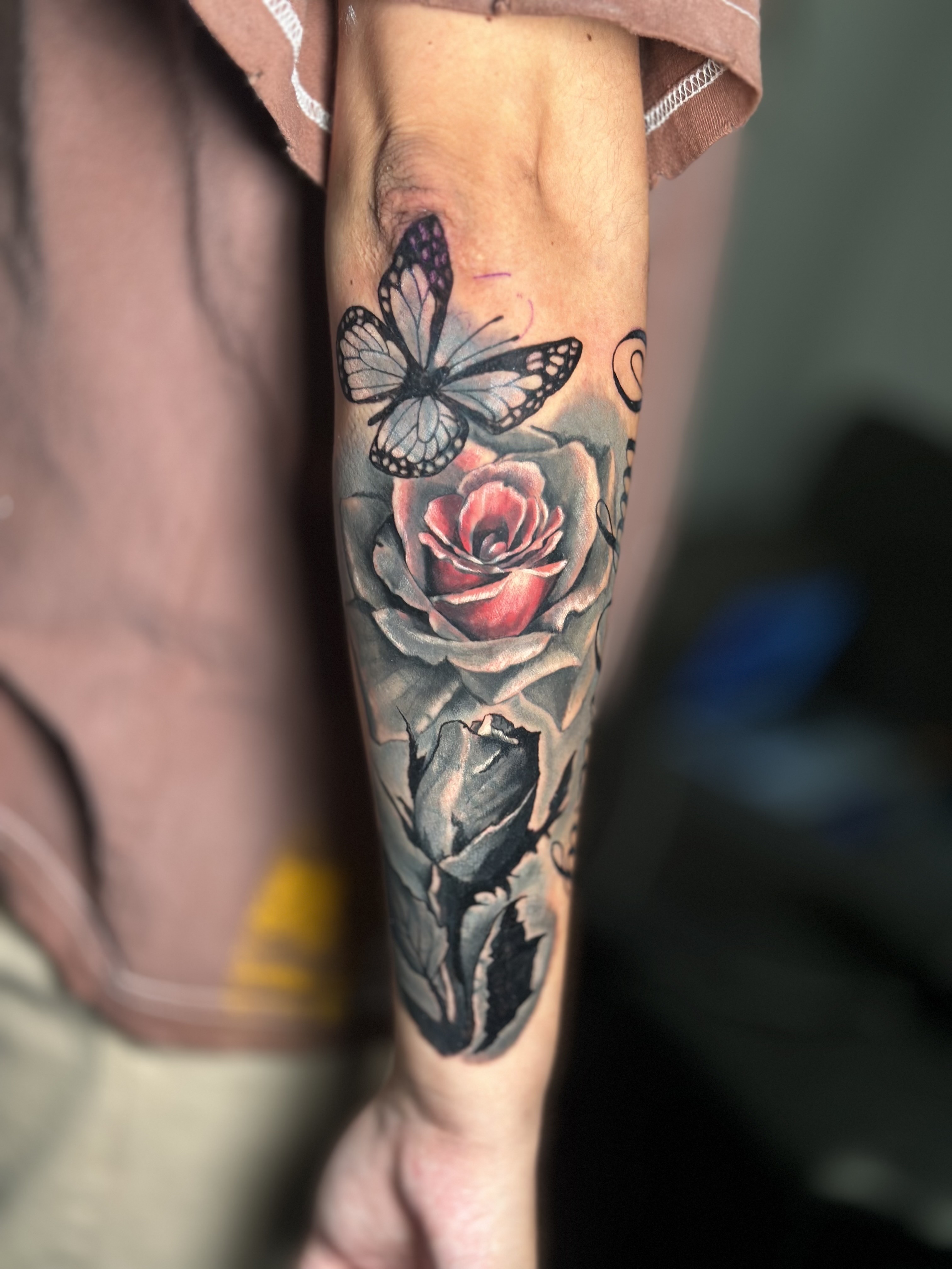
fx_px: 1760
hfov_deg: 30.3
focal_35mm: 48
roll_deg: -15.8
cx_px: 476
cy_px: 634
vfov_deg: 39.7
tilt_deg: -18.2
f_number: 1.78
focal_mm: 6.86
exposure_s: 1/60
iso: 160
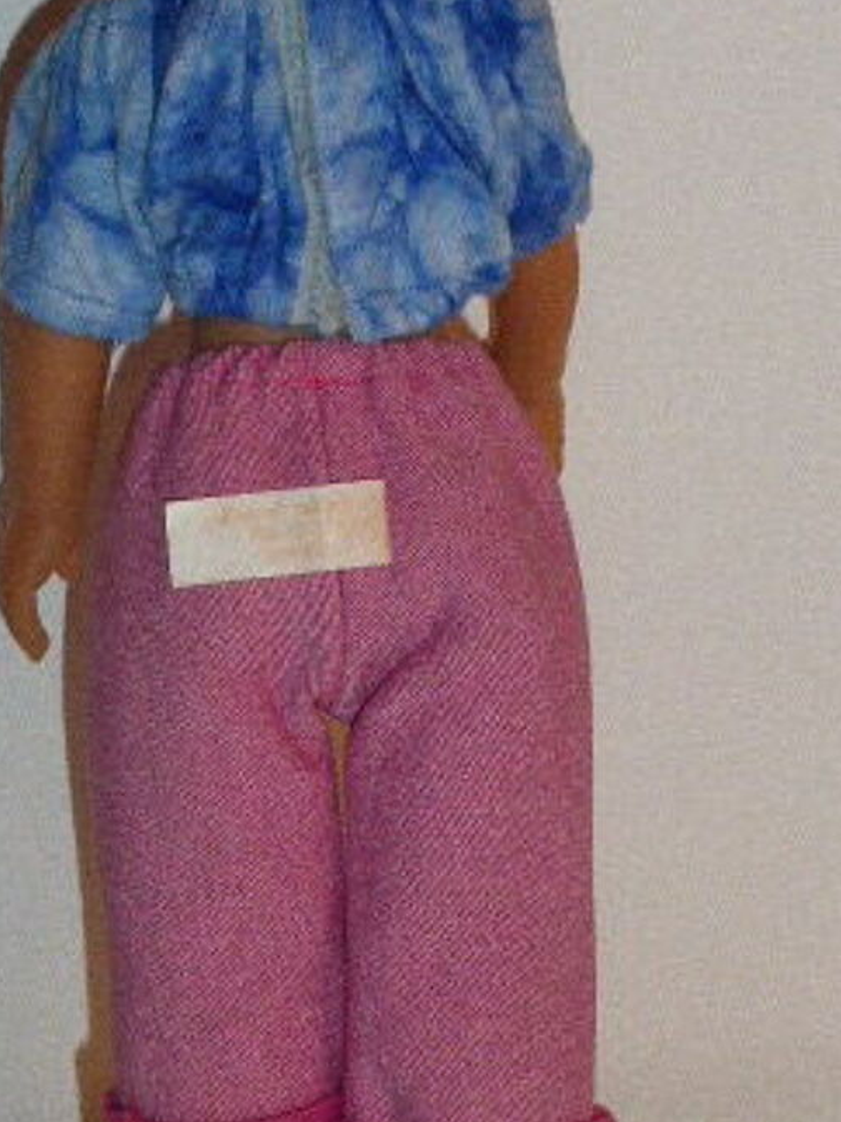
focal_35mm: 91
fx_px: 2950
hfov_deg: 16.2
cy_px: 400
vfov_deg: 21.5
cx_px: 426
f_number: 4.1
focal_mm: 7.9
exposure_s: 1/60
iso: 640
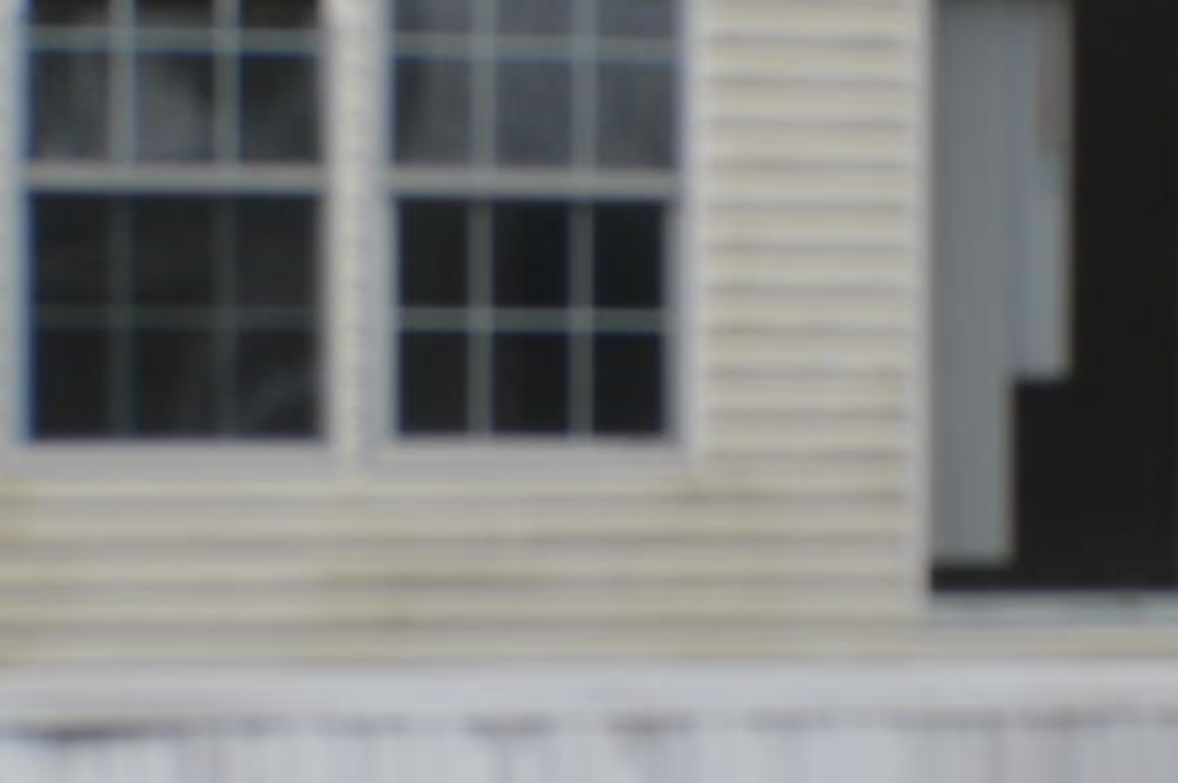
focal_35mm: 218
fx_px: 7125
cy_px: 379
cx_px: 815
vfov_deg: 6.3
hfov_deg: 9.4
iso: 100
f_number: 6.3
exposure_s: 1/160
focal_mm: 28
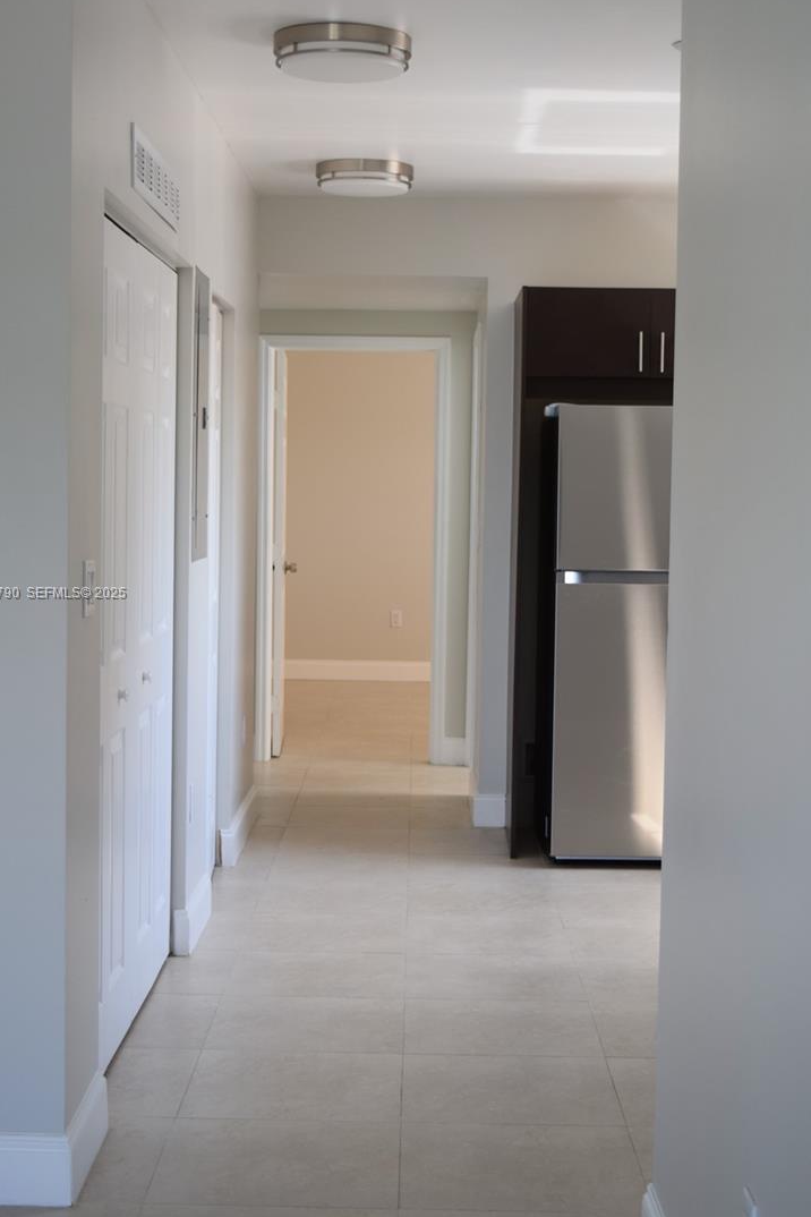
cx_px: 398
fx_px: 1926
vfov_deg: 35.1
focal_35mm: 57
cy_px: 594
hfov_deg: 23.8
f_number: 5.6
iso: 400
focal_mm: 34
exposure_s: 1/125
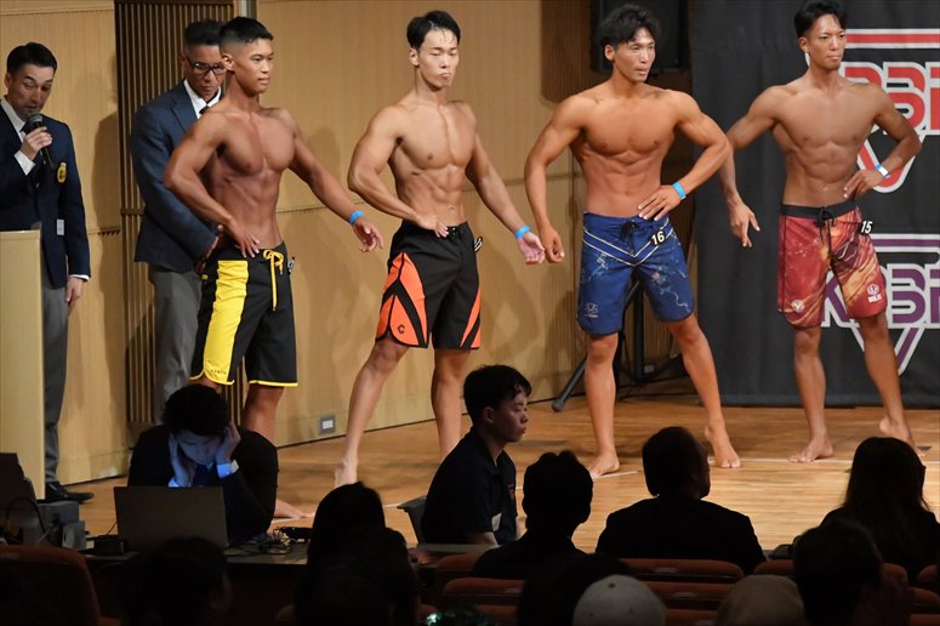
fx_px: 5872
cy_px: 313
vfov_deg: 6.1
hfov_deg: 9.2
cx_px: 470
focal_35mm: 225
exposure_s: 1/400
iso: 10000
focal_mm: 150
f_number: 5.6
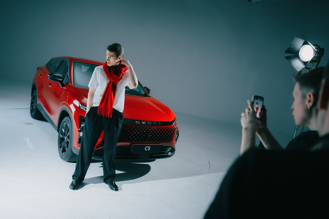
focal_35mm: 28
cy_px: 110
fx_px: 256
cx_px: 164
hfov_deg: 65.5
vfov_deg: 46.4
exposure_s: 1/100
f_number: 2.8
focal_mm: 28
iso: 500
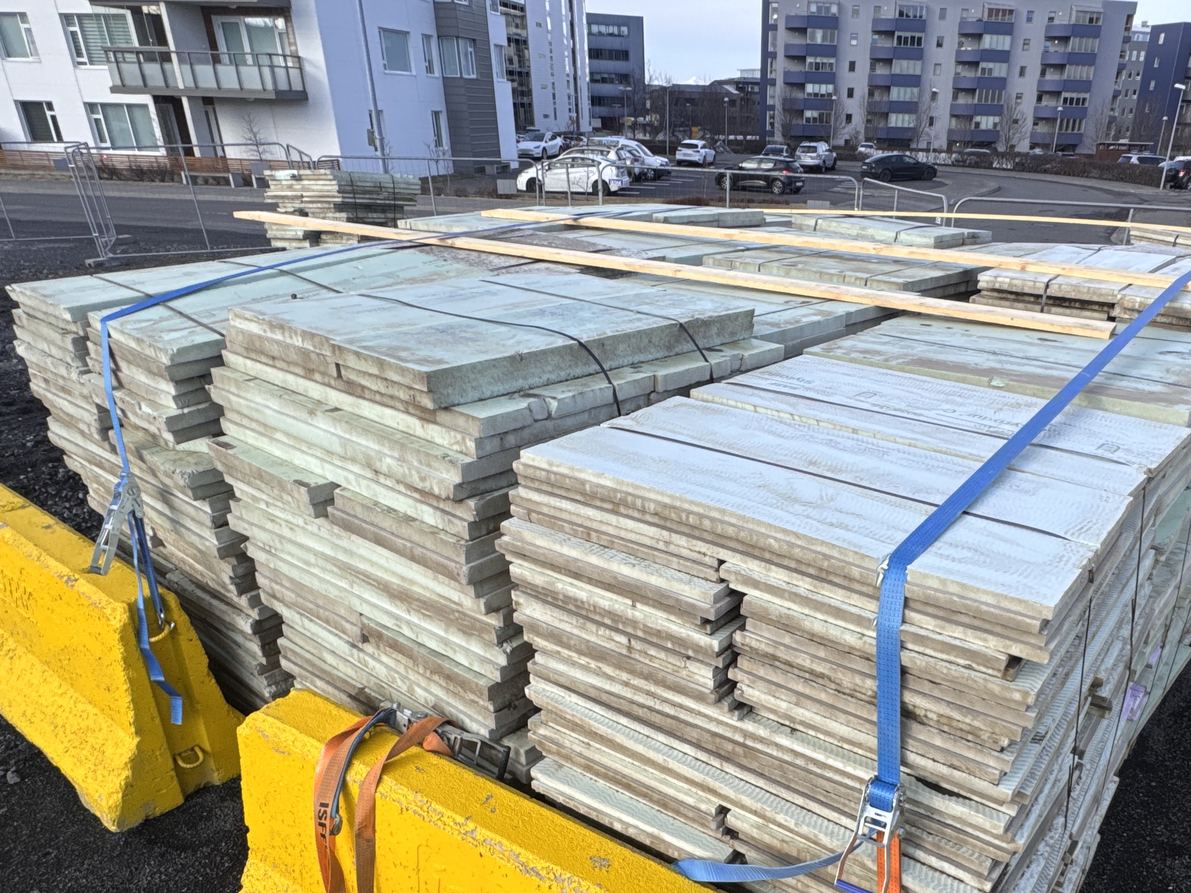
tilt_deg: -28.0
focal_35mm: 27
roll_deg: -1.1
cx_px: 766
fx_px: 929
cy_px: 592
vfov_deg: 50.5
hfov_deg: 64.1
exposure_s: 1/932
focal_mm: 2.22
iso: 50
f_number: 2.2
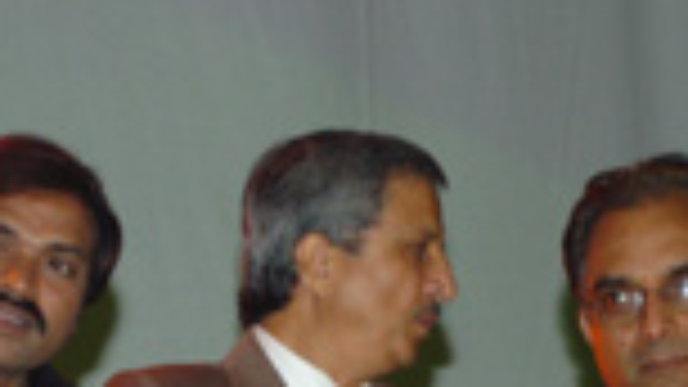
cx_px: 459
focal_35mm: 503
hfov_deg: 4.3
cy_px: 614
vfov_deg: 2.4
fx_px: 9175
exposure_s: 1/200
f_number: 5.6
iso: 400
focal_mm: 82
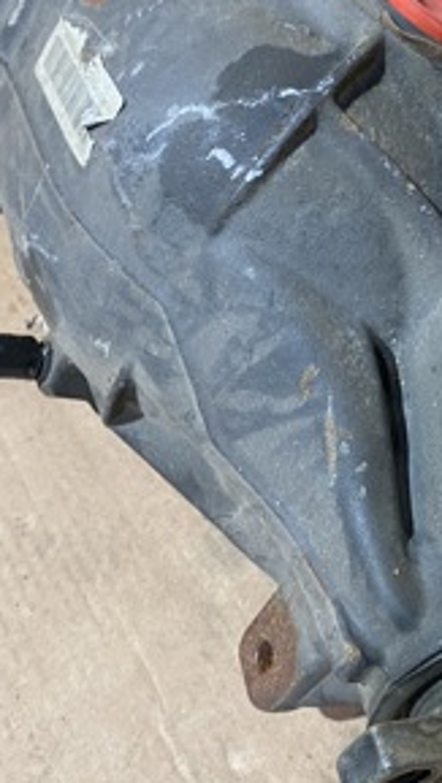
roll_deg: -0.1
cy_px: 320
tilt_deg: -44.0
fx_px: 977
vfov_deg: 43.5
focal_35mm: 47
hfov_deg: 24.4
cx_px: 434
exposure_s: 1/50
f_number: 1.8
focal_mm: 4.25
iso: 250
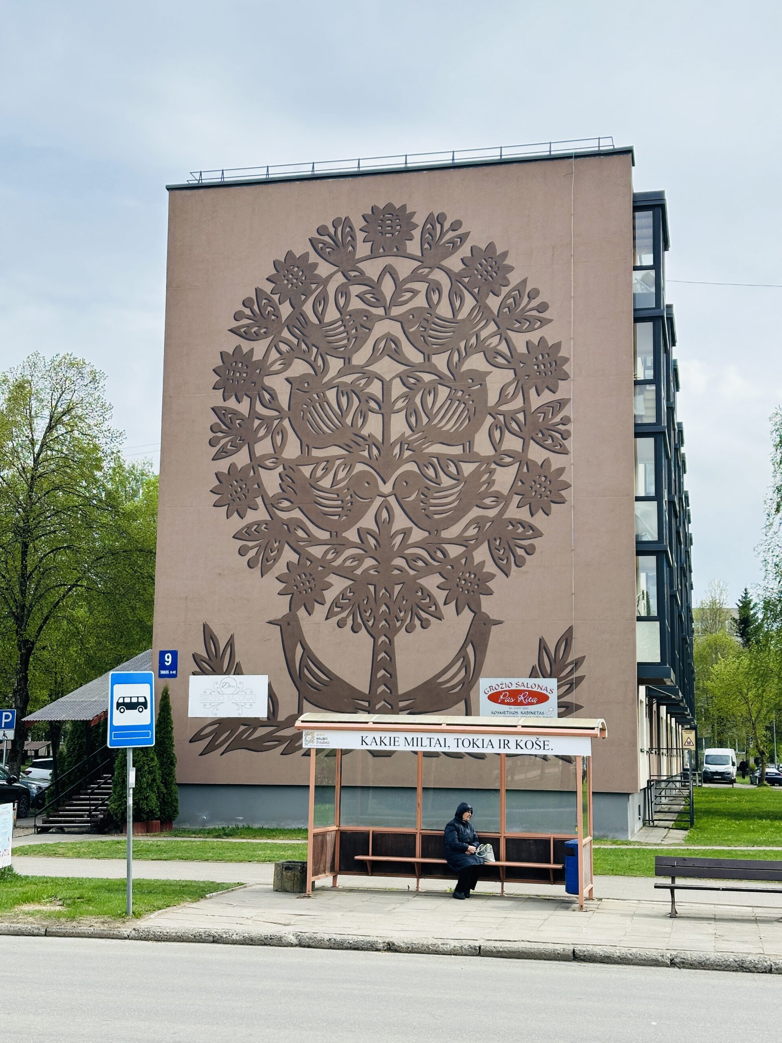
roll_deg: -0.2
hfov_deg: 30.3
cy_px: 522
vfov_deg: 39.7
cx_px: 391
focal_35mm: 48
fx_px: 1446
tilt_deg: +9.2
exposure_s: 1/1992
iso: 64
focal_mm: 6.86
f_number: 1.78
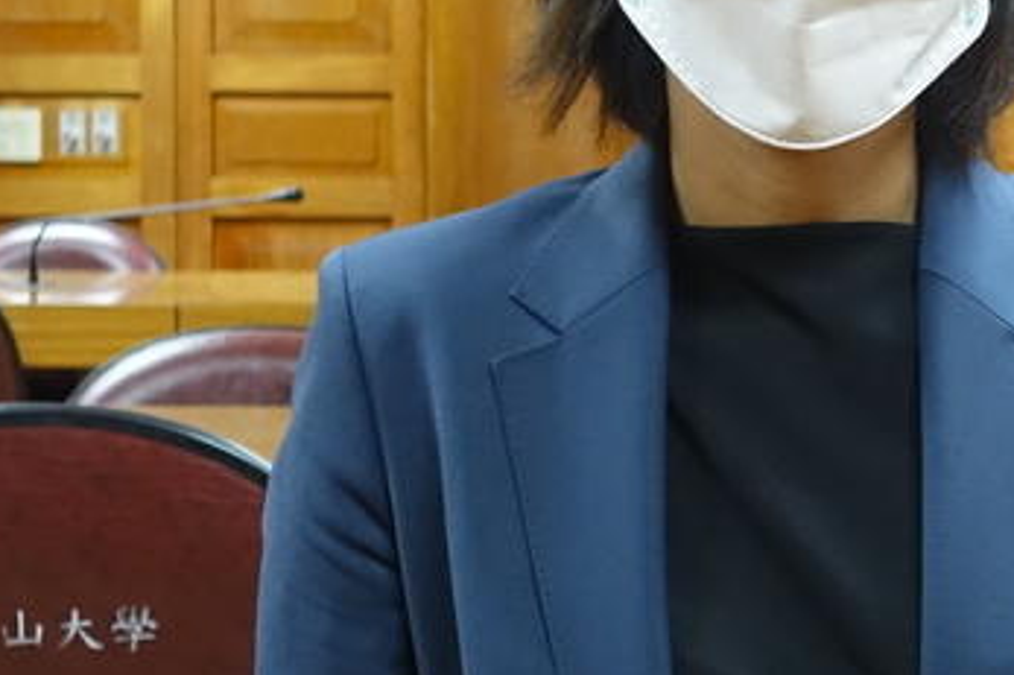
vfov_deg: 10.1
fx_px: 3801
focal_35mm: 135
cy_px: 292
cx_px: 973
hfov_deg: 15.0
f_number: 2.8
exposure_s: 1/40
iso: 1000
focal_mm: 14.3
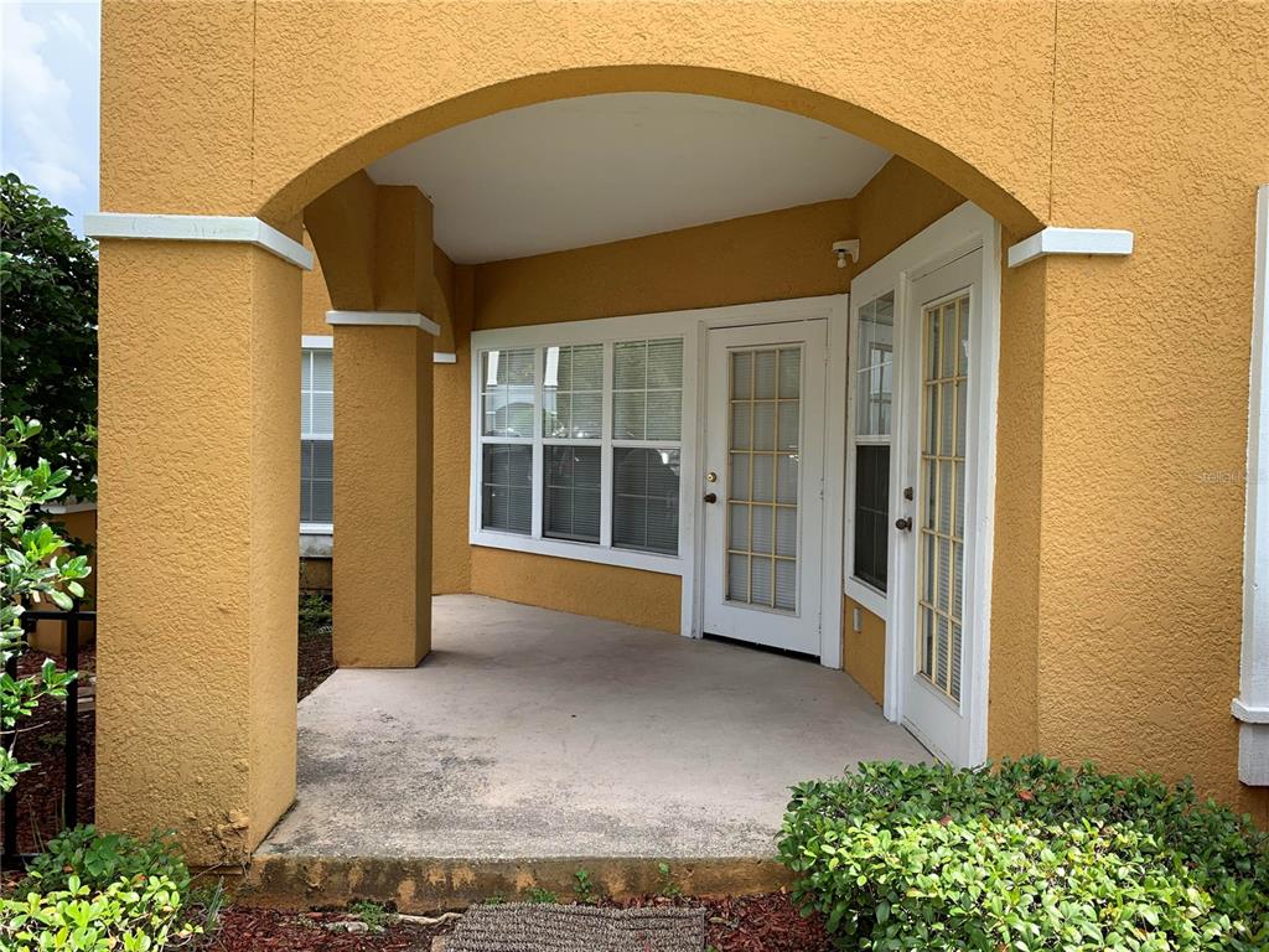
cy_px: 476
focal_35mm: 26
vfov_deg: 53.1
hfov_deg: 67.3
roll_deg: -0.4
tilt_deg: -1.2
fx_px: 953
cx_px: 634
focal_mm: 4.25
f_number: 1.8
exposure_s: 1/555
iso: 25
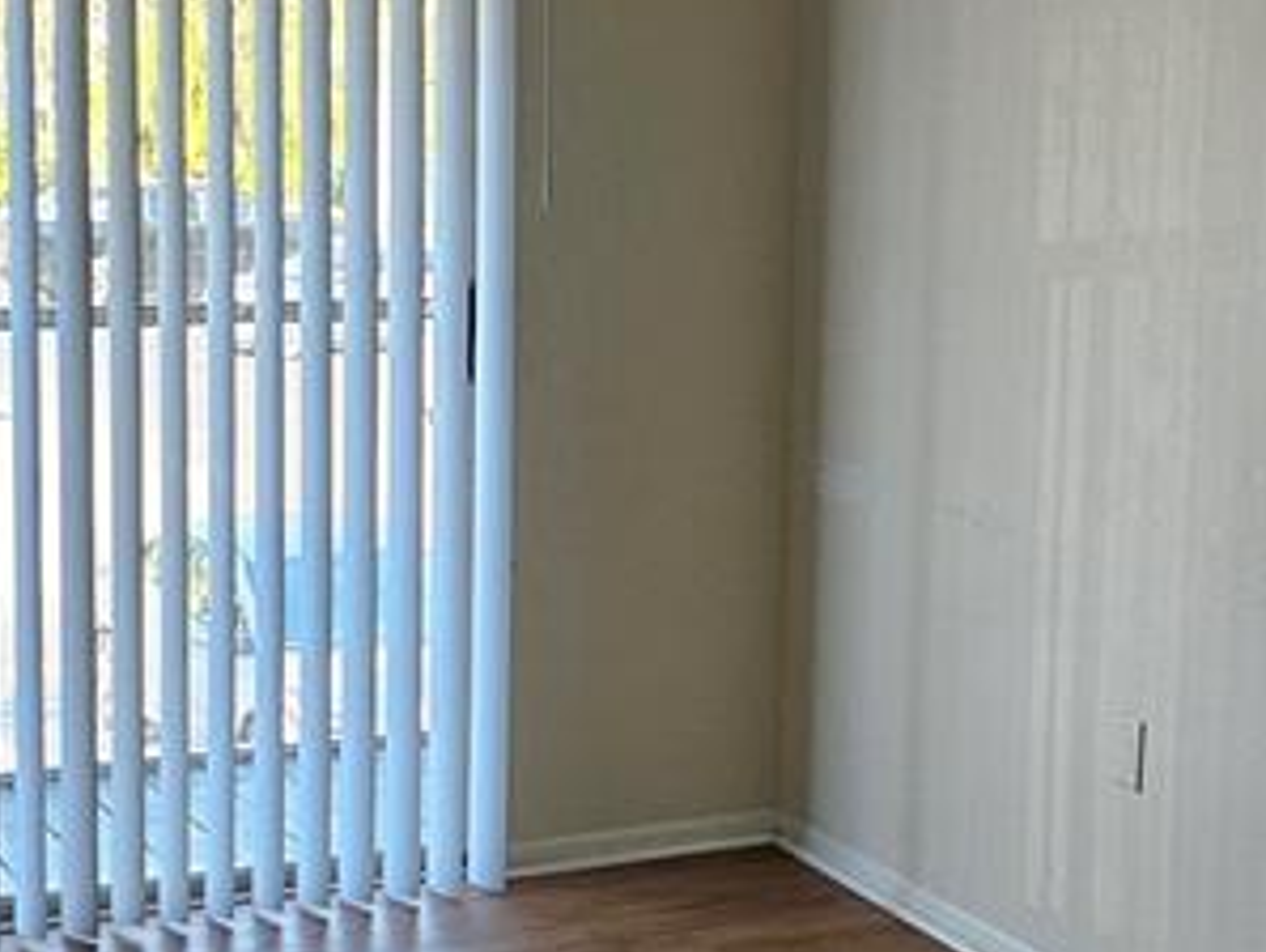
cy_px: 493
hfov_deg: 24.7
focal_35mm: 79
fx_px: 2892
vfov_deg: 18.7
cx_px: 760
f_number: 1.7
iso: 250
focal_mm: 6.3
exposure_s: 1/120
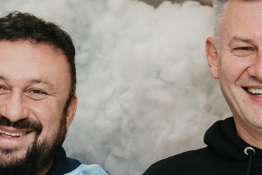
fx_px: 1639
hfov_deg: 9.0
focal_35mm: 225
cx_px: -81
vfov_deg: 6.1
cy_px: 187
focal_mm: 38
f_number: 4
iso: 200
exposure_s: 1/160
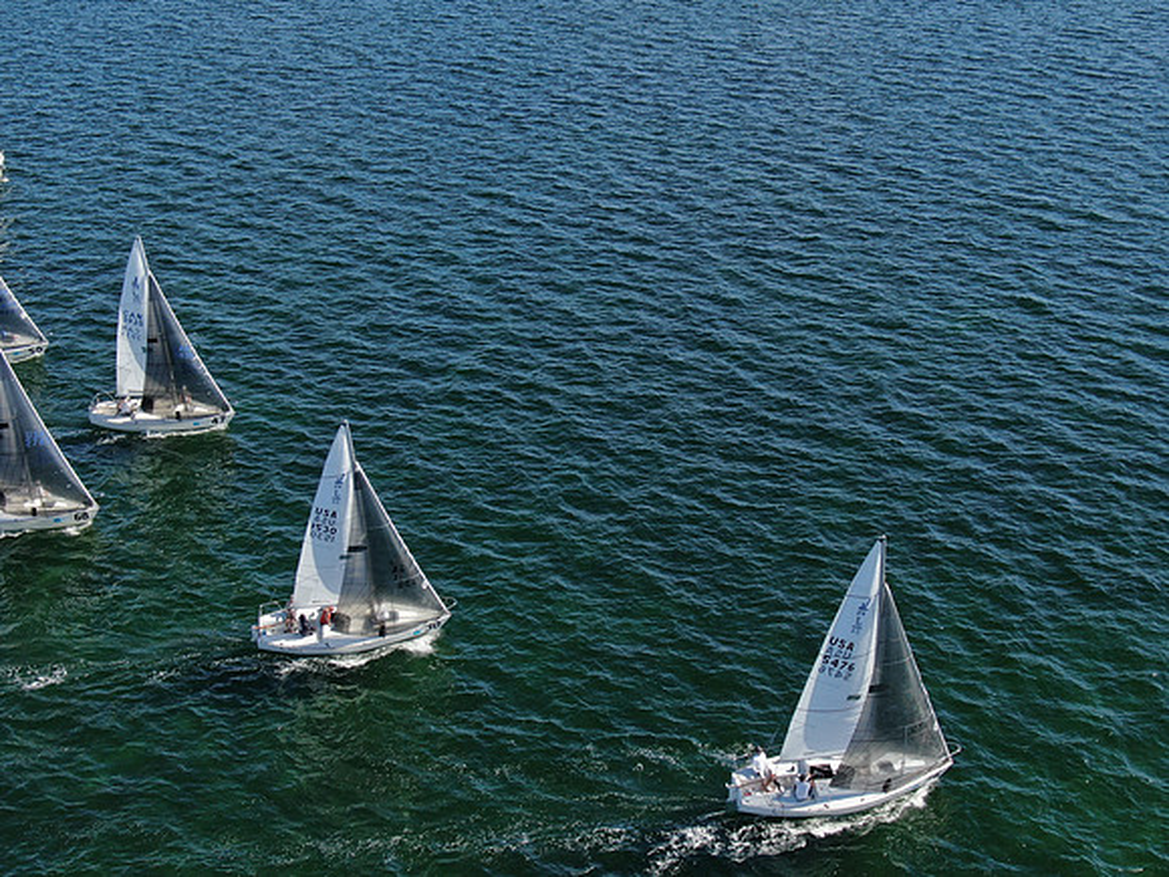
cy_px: 438
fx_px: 1621
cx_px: 584
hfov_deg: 39.7
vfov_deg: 30.3
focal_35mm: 48
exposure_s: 1/640
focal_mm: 8.6
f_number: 3.8
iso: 100
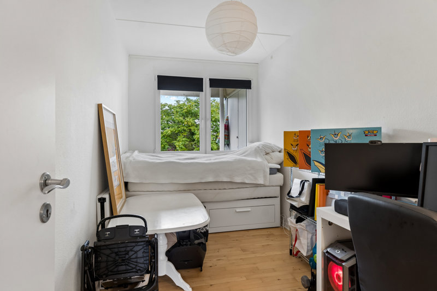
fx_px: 264
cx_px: 218
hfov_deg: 79.2
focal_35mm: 22
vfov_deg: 57.8
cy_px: 146
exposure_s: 1/2
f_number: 8
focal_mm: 14.5
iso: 200
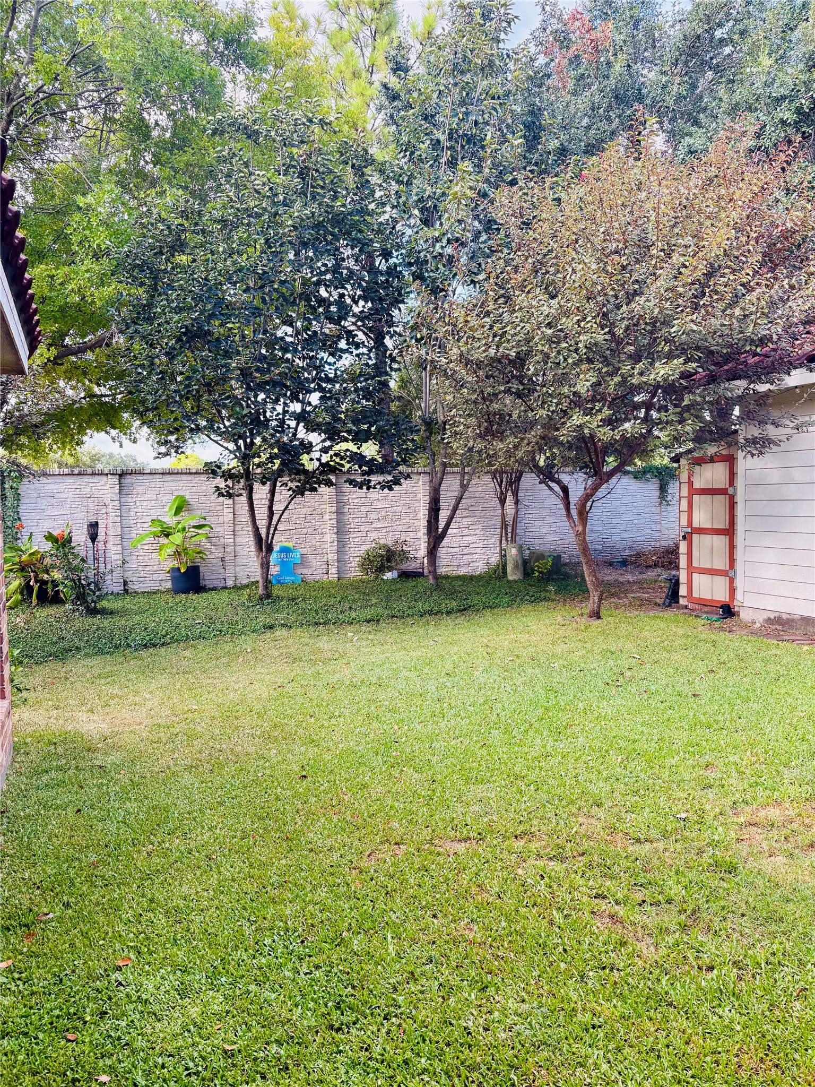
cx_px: 408
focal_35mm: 26
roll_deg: +0.7
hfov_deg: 53.1
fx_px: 816
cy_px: 544
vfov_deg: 67.3
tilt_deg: -3.5
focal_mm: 5.96
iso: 64
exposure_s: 1/388
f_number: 1.6
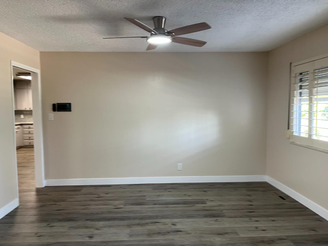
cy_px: 123
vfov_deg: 53.1
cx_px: 164
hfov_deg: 67.3
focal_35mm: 26
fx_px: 246
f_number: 1.6
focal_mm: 5.1
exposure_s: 1/60
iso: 125
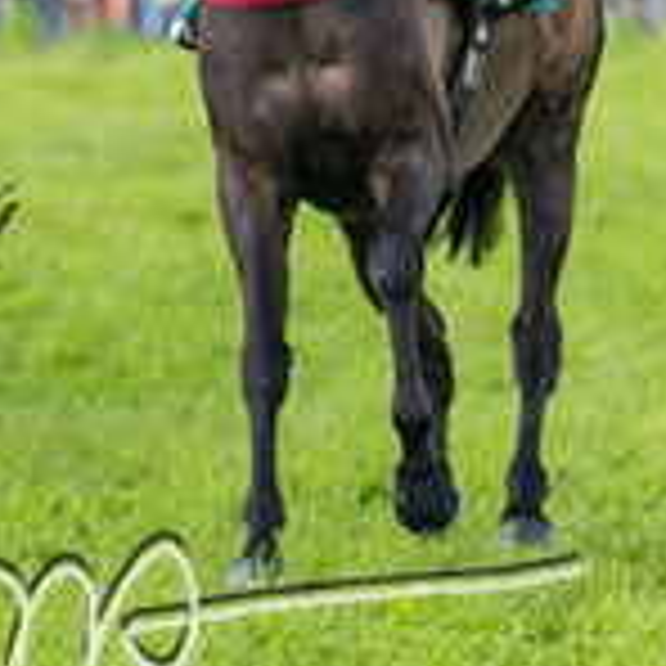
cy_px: -50
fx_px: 20809
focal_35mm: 956
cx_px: -792
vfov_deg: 1.8
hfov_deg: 1.8
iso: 400
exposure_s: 1/1000
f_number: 5
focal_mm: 165
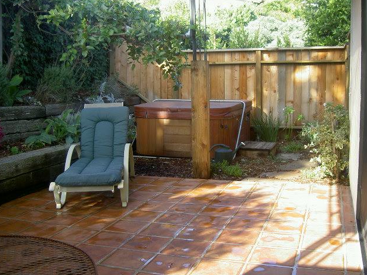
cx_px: 185
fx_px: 424
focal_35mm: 40
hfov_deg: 46.8
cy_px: 135
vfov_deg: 36.0
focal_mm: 8
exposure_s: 1/100
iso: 100
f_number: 2.8
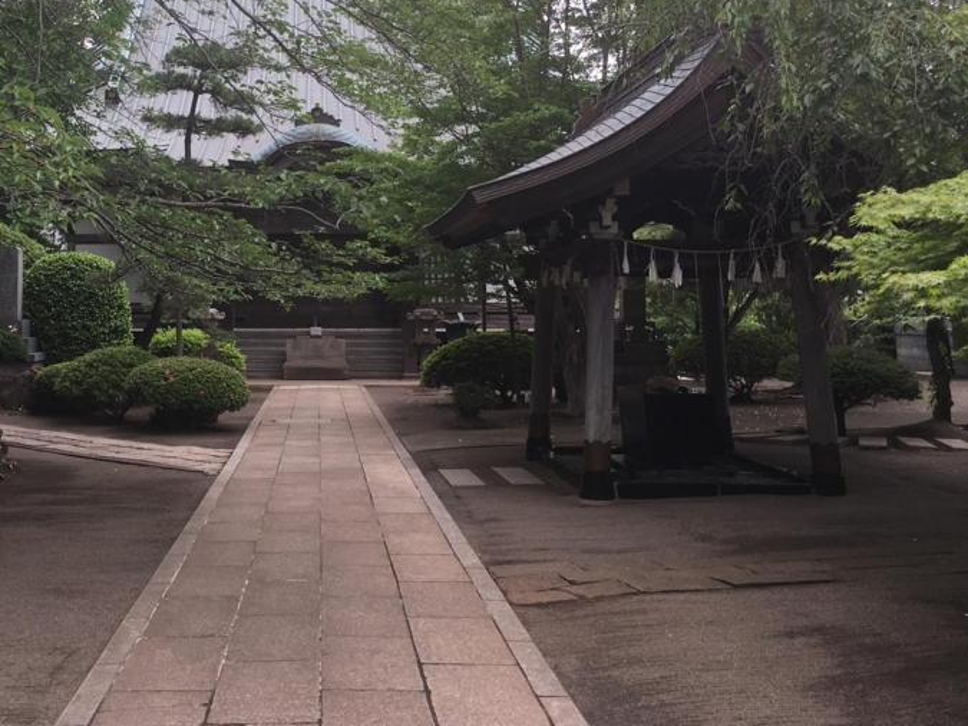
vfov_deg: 32.4
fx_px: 1230
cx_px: 298
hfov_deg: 42.2
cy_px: 198
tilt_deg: +4.6
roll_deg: +0.0
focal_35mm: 44
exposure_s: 1/308
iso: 25
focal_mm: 4.15
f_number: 2.2
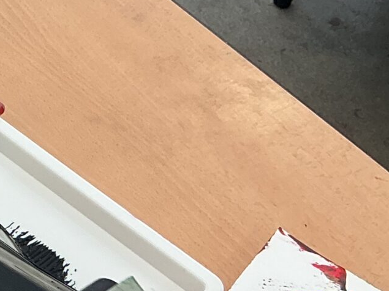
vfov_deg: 12.4
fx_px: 1315
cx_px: -252
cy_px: 335
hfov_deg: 15.1
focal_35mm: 117
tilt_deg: -54.5
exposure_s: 1/120
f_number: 1.8
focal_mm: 3
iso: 64
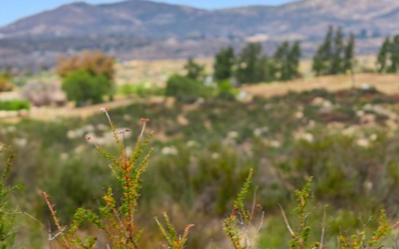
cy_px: 161
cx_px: 79
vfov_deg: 6.1
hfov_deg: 9.7
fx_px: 2348
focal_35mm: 216
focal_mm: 119
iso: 100
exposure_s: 1/160
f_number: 6.3
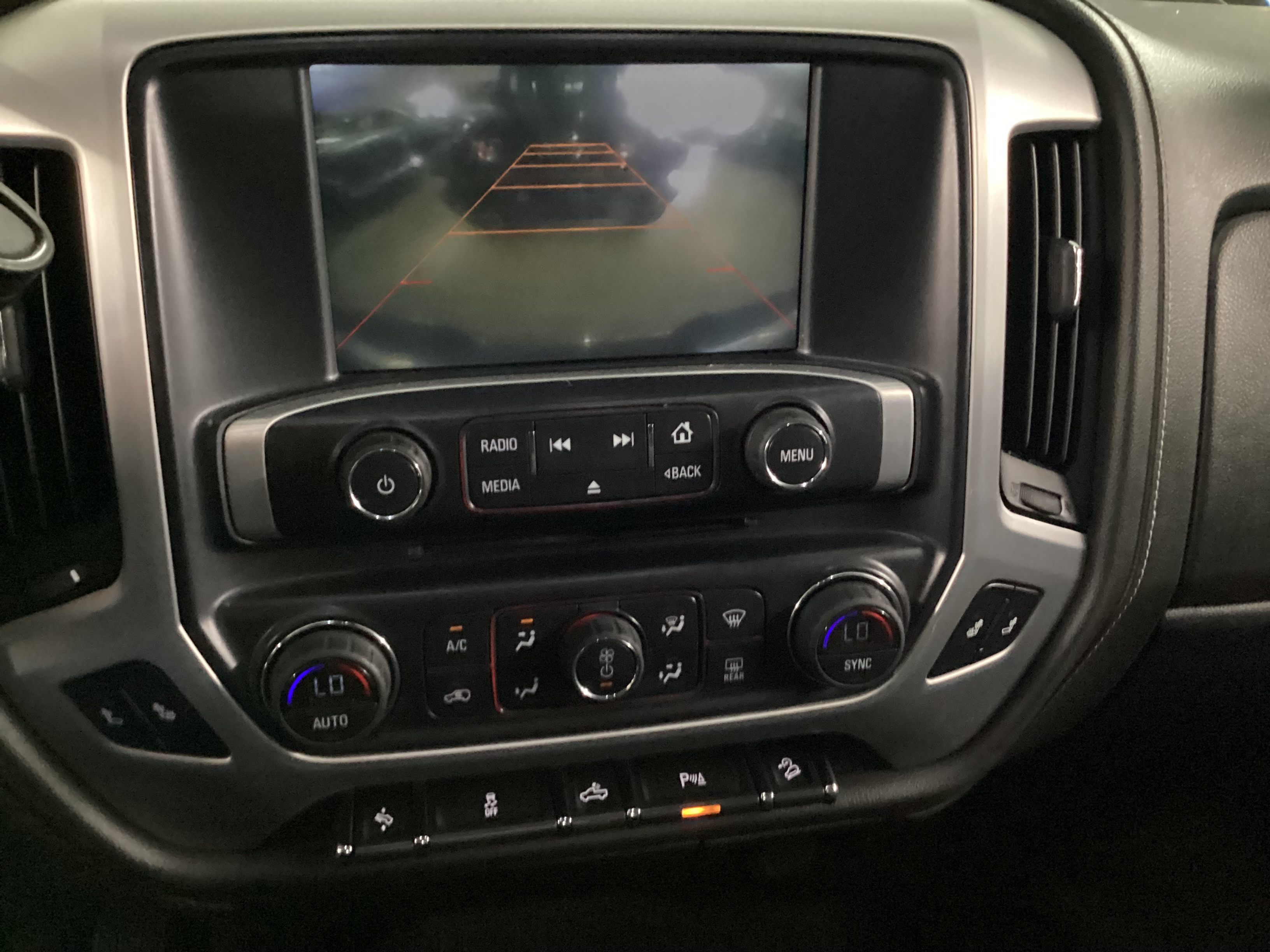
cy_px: 476
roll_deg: -1.5
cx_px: 635
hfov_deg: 58.4
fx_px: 1137
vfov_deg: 45.4
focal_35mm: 31
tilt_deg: -25.9
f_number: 2.4
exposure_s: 1/15
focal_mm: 3.3
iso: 800
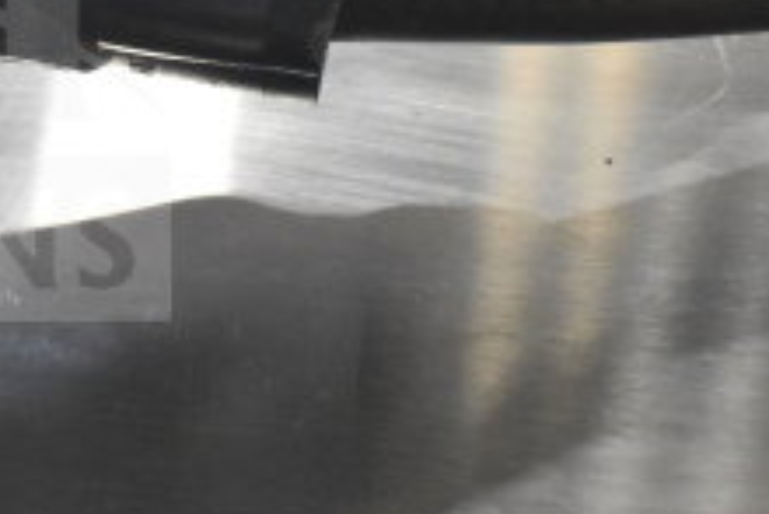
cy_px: 44
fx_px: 3741
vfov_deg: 7.8
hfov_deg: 11.4
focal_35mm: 175
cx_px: -224
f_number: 10
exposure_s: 1/400
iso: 6400
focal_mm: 42
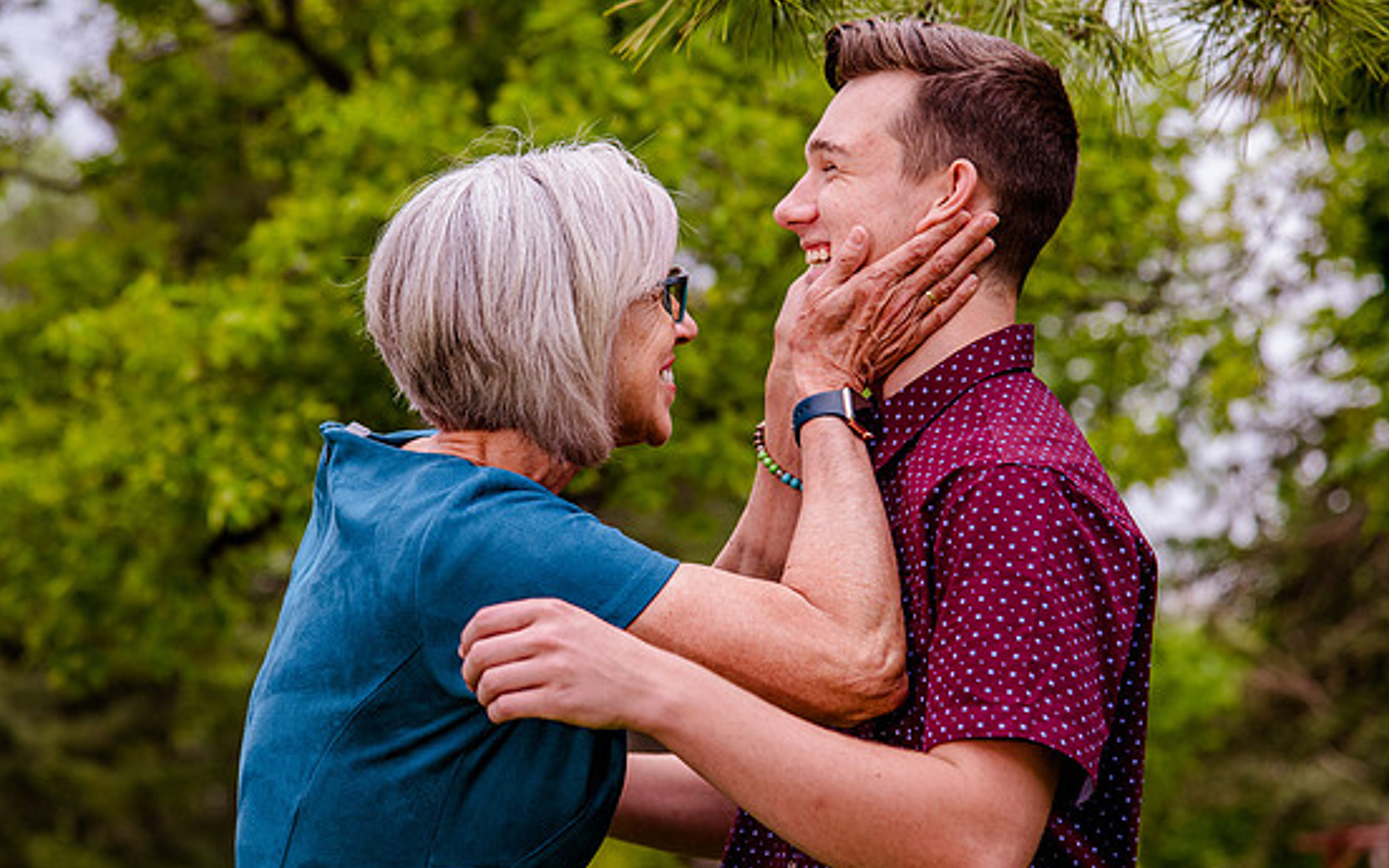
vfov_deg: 11.5
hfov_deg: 18.3
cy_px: 445
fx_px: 4315
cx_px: 621
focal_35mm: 114
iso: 800
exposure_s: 1/320
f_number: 5
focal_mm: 95
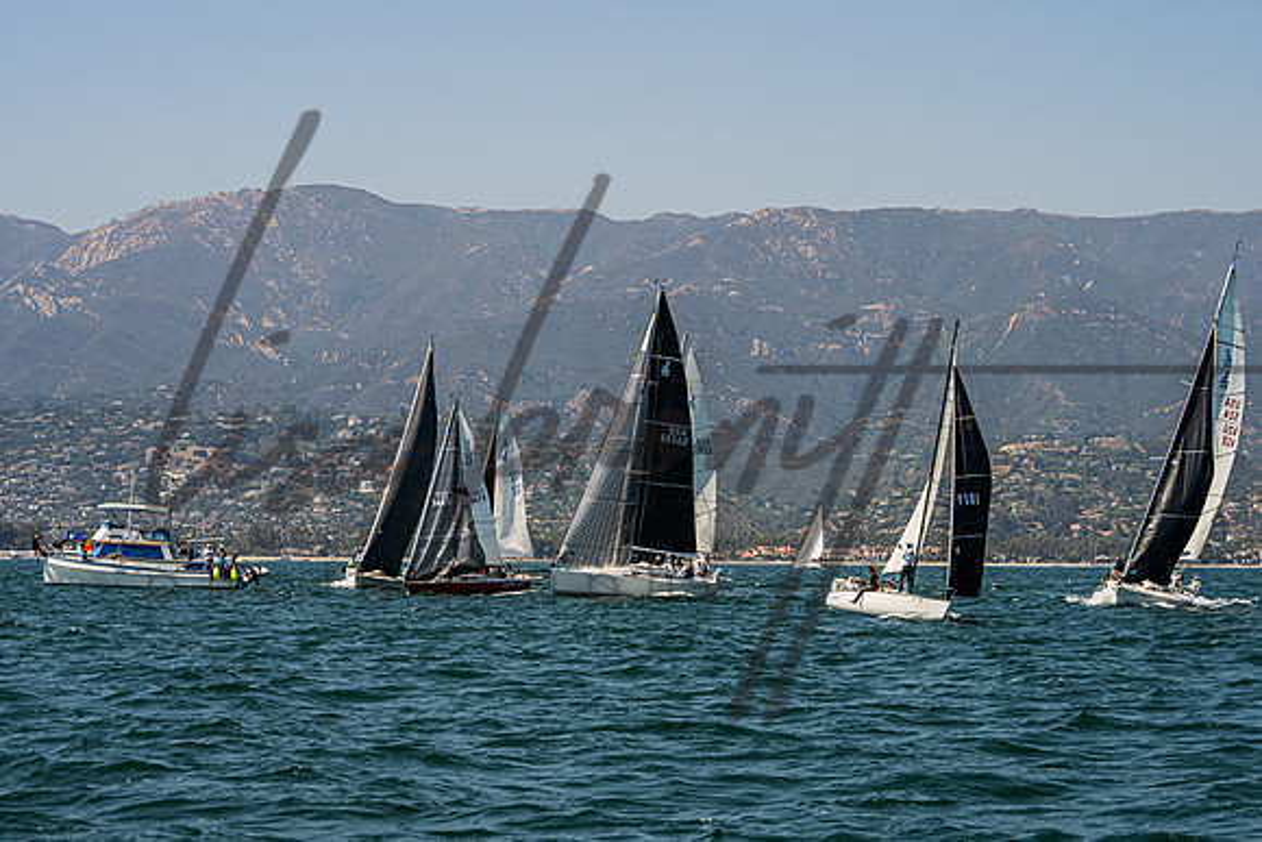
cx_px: 636
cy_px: 378
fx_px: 3319
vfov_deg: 14.5
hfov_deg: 21.5
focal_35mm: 95
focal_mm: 79
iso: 500
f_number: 8
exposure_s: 1/2000
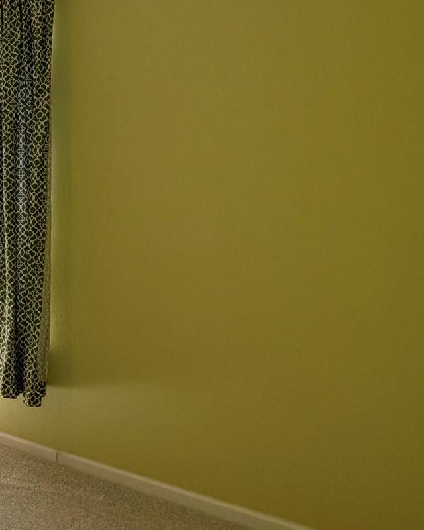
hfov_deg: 27.0
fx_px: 549
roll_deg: +0.2
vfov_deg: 51.3
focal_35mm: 35
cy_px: 223
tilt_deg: -4.1
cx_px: -235
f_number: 2.2
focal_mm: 2.22
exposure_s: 1/152
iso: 64
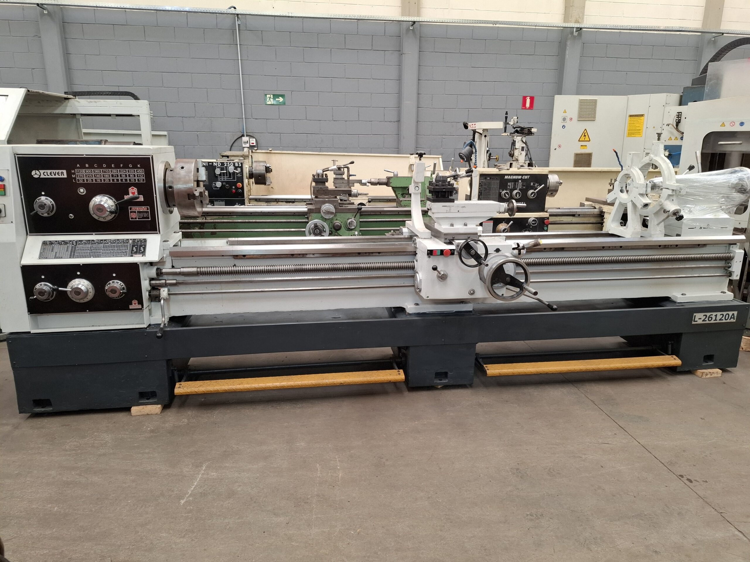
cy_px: 281
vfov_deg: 58.9
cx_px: 375
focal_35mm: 23
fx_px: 498
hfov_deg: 73.9
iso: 160
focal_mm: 5.54
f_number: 1.8
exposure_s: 1/120
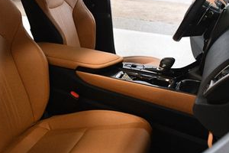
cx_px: 79
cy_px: 54
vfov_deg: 21.2
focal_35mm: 64
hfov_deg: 31.2
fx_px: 407
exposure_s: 1/125
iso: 2500
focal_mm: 20
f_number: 3.5
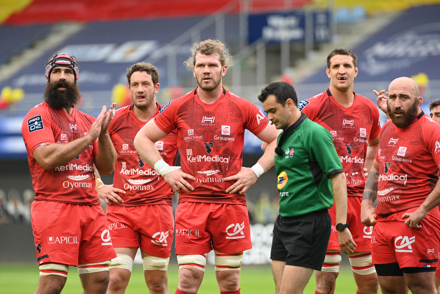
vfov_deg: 3.4
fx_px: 4889
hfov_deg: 5.2
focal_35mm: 400
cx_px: 220
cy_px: 147
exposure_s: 1/1600
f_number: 5
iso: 2000
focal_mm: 400
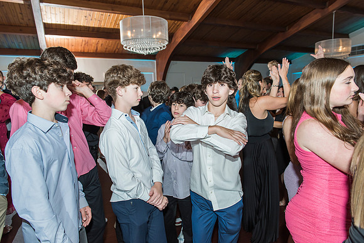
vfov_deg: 53.2
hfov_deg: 73.7
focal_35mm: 24
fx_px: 243
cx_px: 182
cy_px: 122
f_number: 4
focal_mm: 24
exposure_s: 1/125
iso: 800
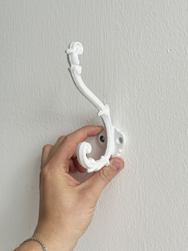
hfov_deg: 30.2
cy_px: 126
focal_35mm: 48
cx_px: 94
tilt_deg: -1.9
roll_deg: +3.4
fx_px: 348
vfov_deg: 39.7
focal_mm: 6.86
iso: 64
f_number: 1.78
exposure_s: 1/612
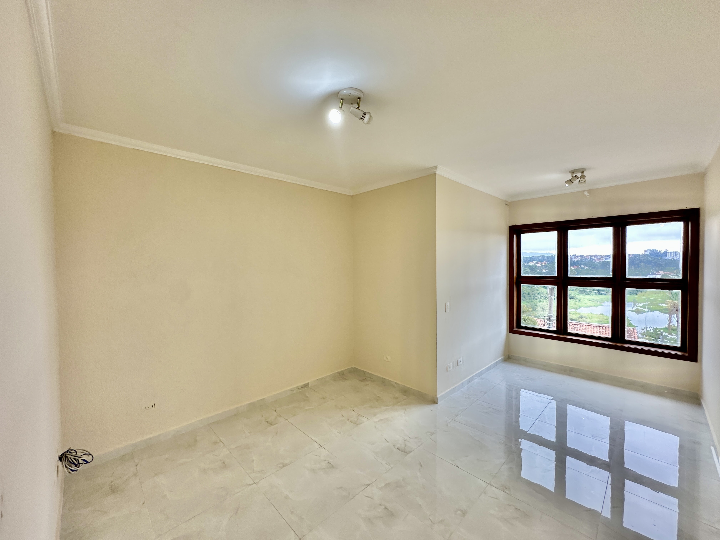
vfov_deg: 85.7
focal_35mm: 14
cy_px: 270
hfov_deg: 102.1
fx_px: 291
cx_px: 360
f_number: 2.2
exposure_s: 1/120
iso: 160
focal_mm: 2.22
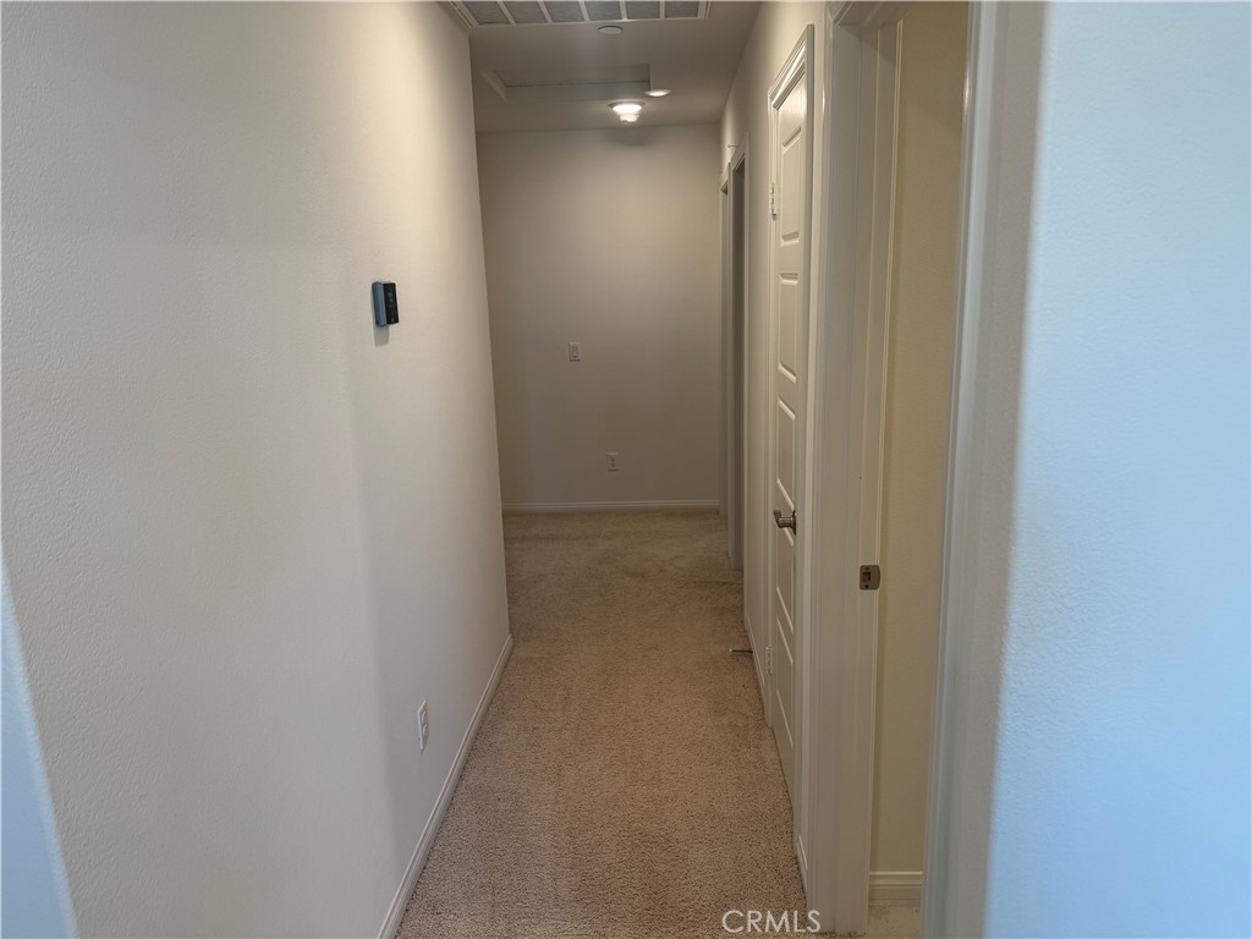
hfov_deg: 71.6
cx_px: 626
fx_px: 868
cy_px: 470
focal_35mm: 24
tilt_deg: -13.0
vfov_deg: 56.8
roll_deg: +1.6
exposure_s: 1/120
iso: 125
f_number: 1.78
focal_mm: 6.76
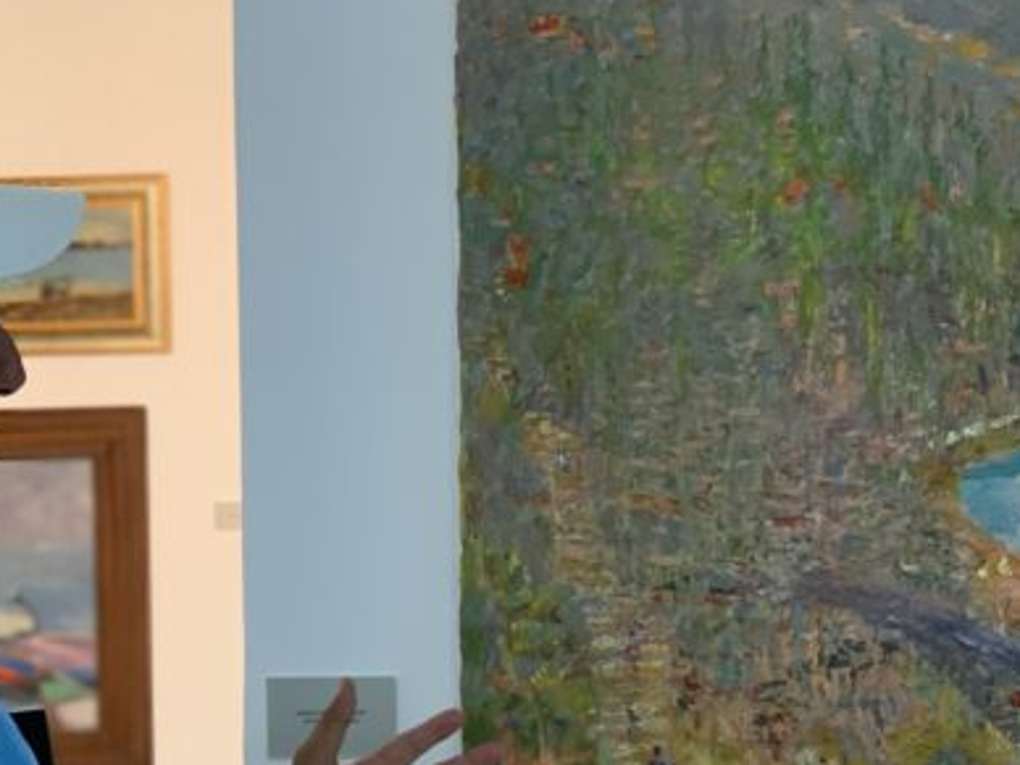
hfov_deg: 19.1
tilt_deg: -4.0
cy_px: 686
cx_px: 423
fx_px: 3035
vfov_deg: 14.2
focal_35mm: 103
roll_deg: +0.0
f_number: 2.4
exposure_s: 1/50
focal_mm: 6
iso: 125
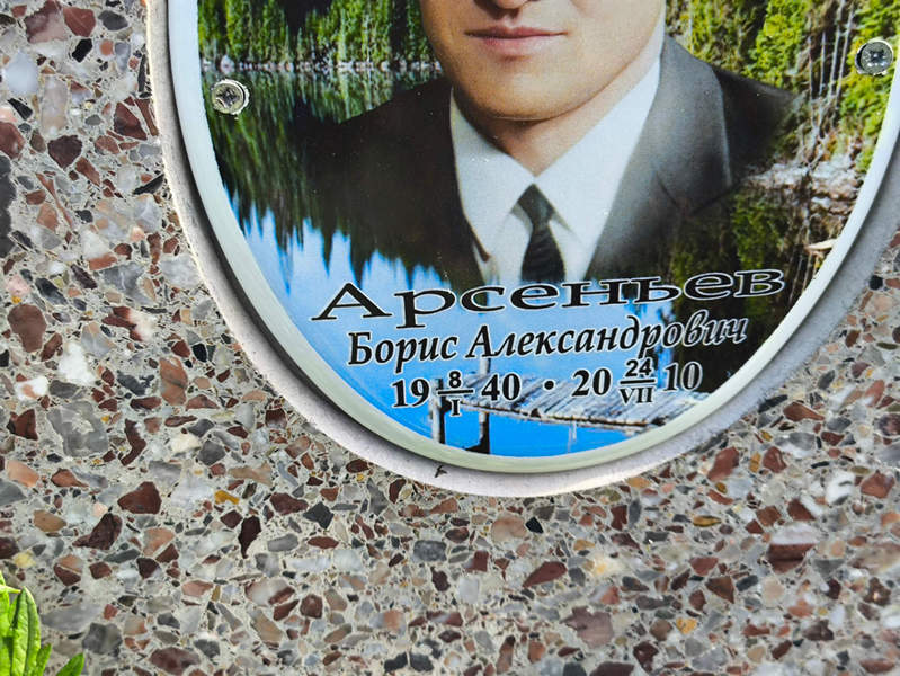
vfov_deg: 29.1
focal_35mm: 50
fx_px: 1301
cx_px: 450
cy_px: 338
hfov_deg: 38.2
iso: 50
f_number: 1.7
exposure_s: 1/179
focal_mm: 4.71
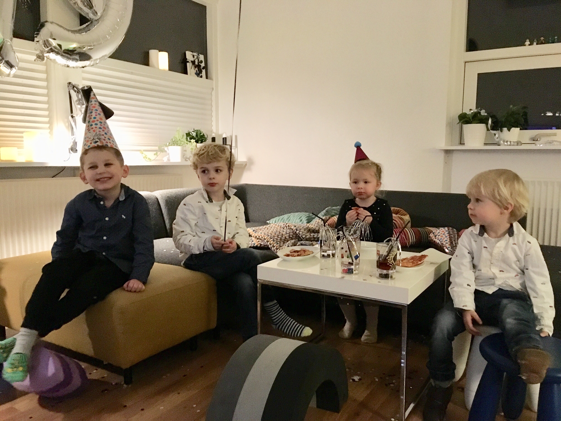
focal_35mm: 29
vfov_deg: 48.2
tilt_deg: -7.6
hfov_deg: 61.7
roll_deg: +0.2
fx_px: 470
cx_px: 280
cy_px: 210
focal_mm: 4.15
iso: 320
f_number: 2.2
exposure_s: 1/17
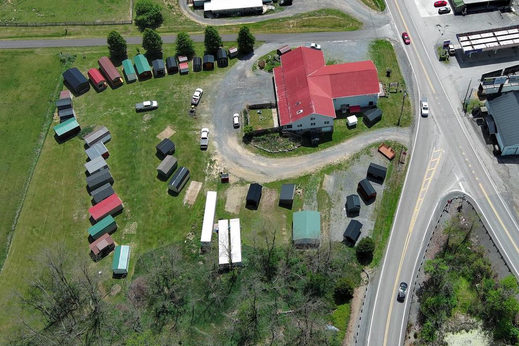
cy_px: 119
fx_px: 620
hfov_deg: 45.0
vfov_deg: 31.0
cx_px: 331
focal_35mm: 43
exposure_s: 1/1337
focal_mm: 10.57
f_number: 2.8
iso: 101
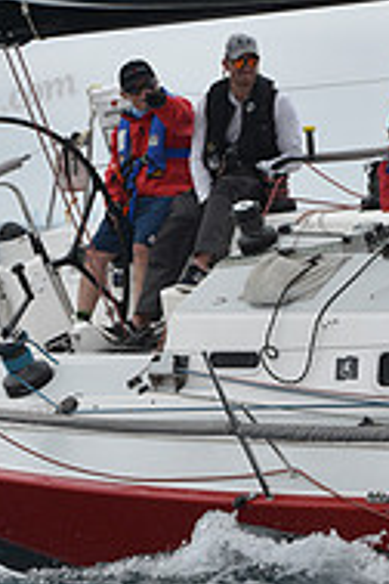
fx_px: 3485
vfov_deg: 9.6
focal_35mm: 215
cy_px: 247
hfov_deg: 6.4
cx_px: 236
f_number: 9
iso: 250
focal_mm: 70
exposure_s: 1/800
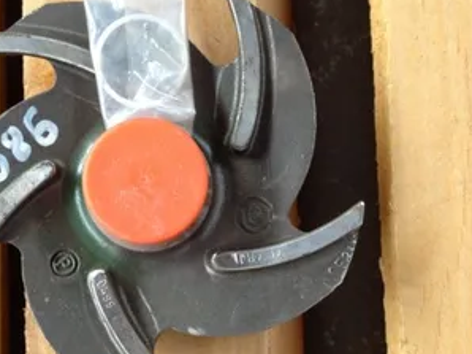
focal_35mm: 47
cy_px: 206
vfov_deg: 30.8
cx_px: 171
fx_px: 640
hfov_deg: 40.1
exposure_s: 1/20
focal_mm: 4.28
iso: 64
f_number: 2.4
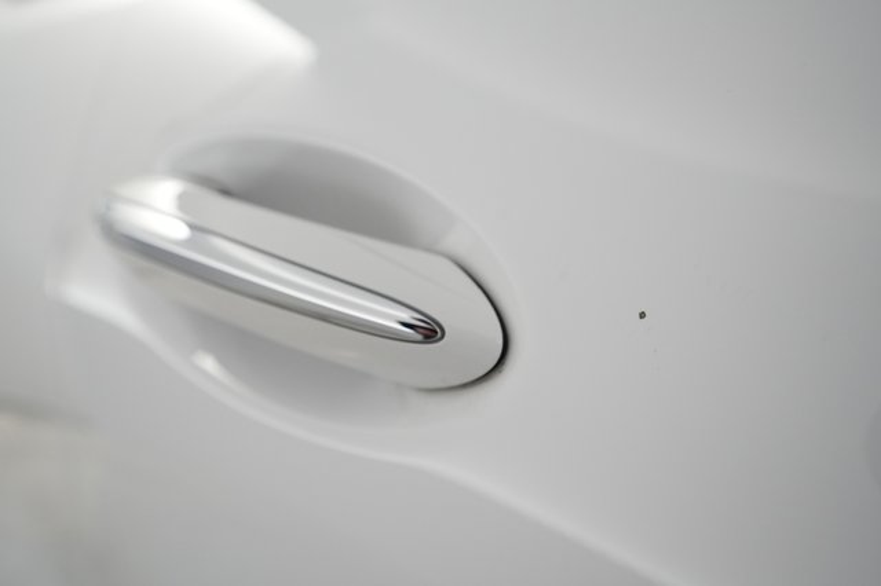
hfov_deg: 67.4
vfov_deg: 47.9
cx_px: 440
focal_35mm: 27
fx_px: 660
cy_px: 293
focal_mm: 27
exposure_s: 1/100
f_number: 5.6
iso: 2500
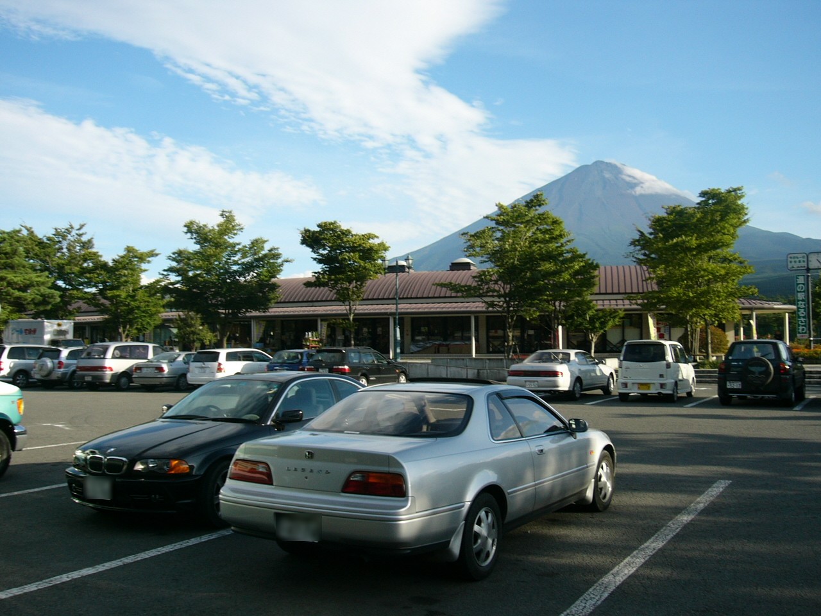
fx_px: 830
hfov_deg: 52.6
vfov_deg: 40.7
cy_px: 308
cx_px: 410
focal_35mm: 35
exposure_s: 1/100
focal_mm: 5.8
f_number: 8
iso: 50
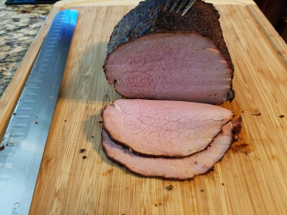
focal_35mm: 26
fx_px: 216
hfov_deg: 67.3
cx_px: 144
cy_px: 108
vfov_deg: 53.1
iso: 200
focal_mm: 4.2
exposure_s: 1/10
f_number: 1.7
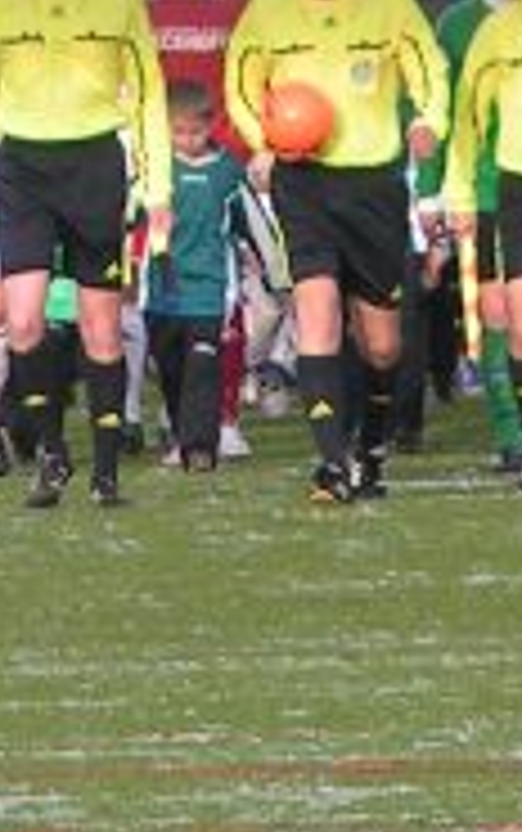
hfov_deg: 0.9
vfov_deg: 1.4
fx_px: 33859
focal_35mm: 1491
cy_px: -94
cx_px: 189
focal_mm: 49.8
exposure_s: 1/400
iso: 80
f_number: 3.5
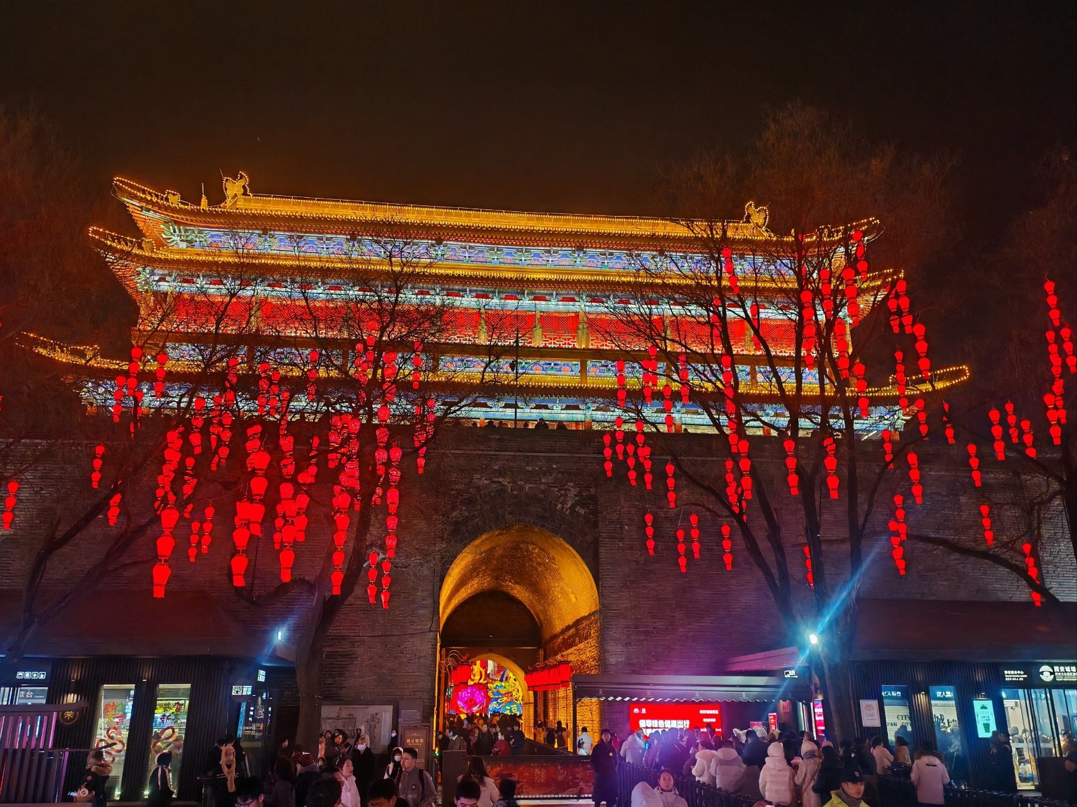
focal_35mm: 31
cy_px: 404
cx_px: 538
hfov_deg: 58.4
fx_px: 964
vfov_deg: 45.4
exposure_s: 1/60.2
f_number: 1.9
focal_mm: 6.12
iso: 1250
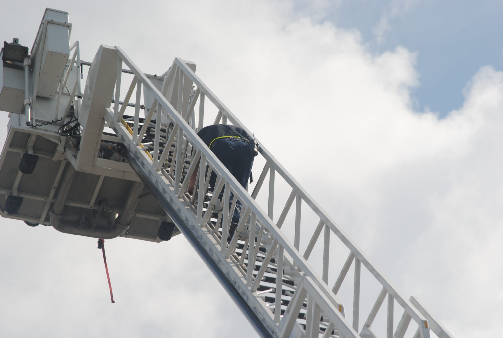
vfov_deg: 5.6
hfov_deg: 8.3
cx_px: 252
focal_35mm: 248
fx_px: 3465
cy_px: 169
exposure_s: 1/200
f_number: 13
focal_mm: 165
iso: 100
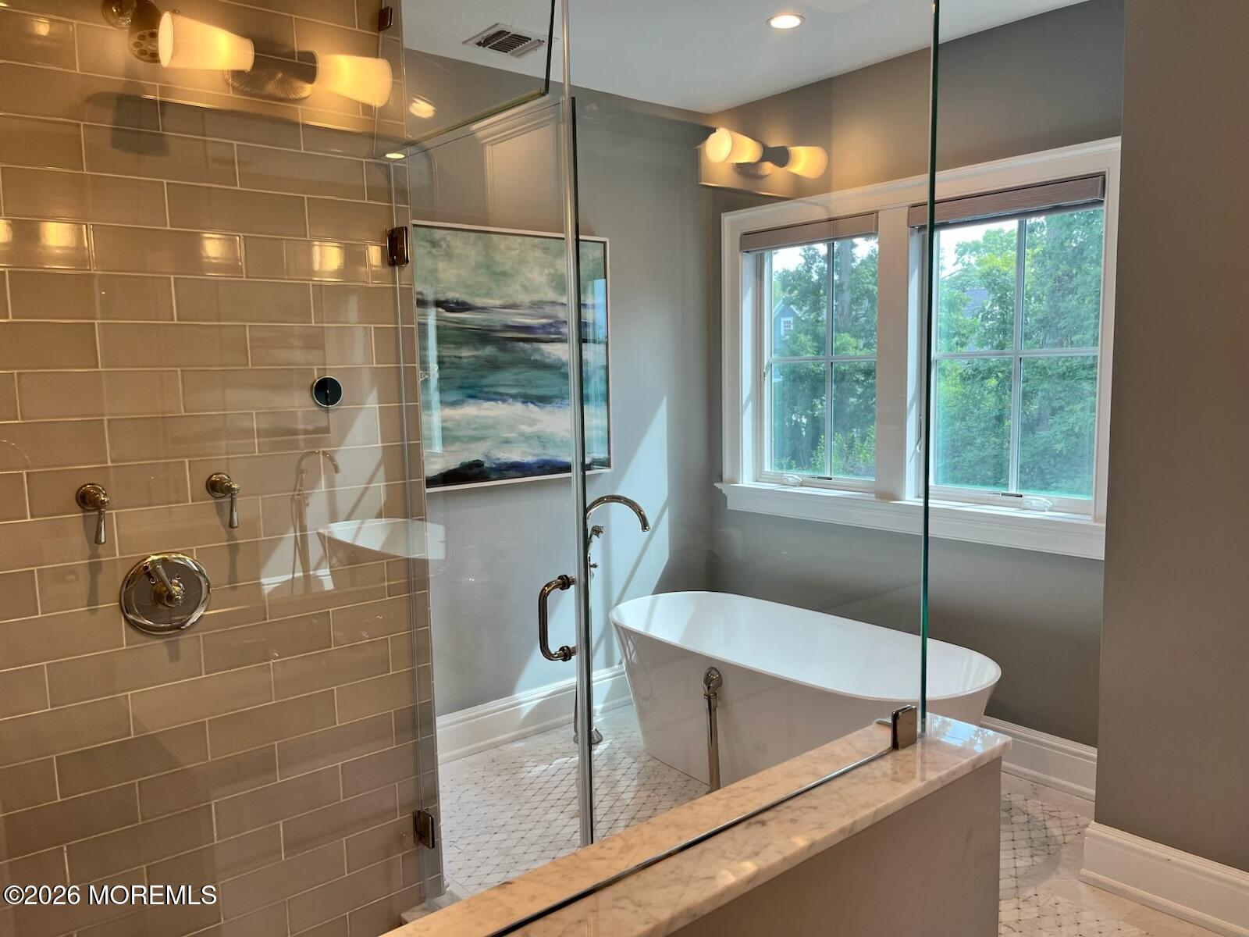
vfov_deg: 53.1
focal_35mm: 26
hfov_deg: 67.3
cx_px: 624
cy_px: 468
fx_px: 938
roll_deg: +1.6
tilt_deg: -7.3
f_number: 1.6
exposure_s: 1/120
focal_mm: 5.1
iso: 50
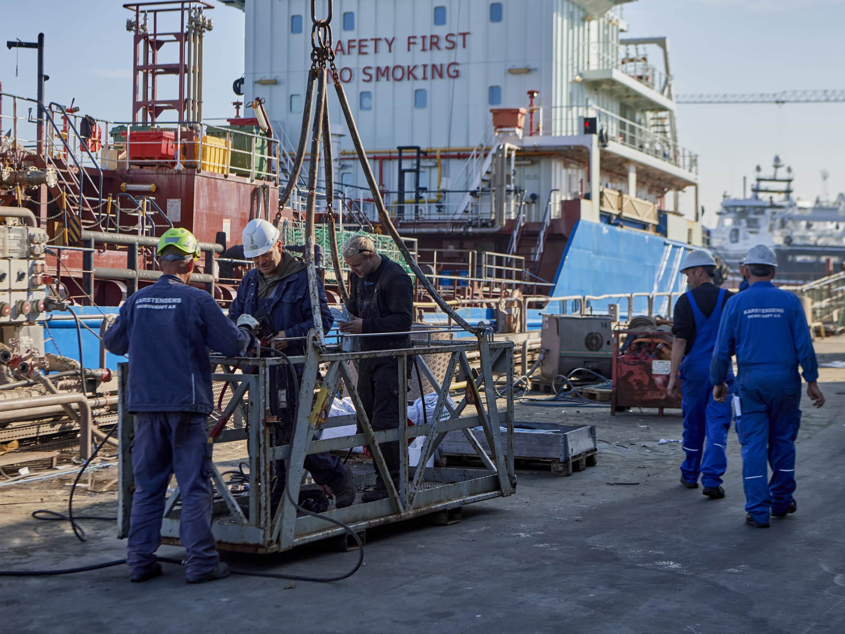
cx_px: 427
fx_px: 1660
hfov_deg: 28.6
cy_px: 313
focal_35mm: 68
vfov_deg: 21.6
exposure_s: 1/640
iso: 200
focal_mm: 62
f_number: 5.6
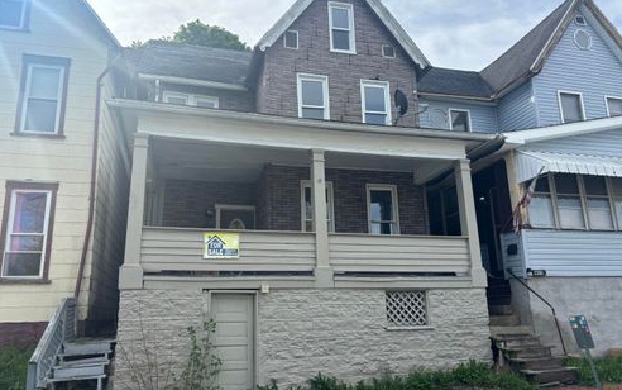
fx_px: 475
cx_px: 311
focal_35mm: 28
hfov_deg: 66.4
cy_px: 193
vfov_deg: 44.6
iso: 50
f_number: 1.6
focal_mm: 5.96
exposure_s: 1/1912
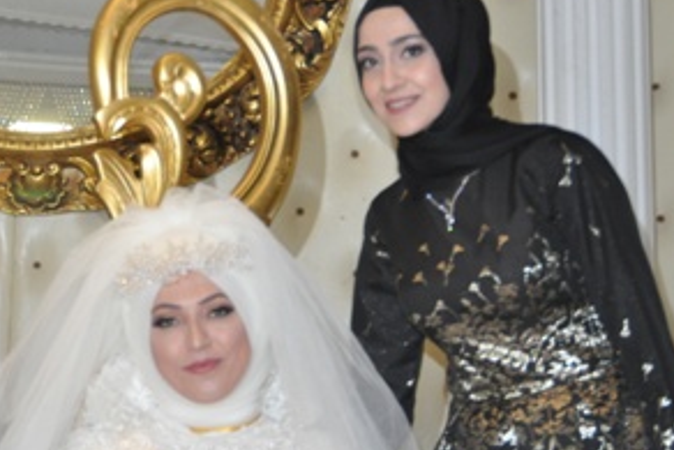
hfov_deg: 20.8
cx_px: 30
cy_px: 160
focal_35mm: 95
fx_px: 1781
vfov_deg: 14.4
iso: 800
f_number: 3.8
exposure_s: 1/60
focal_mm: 29
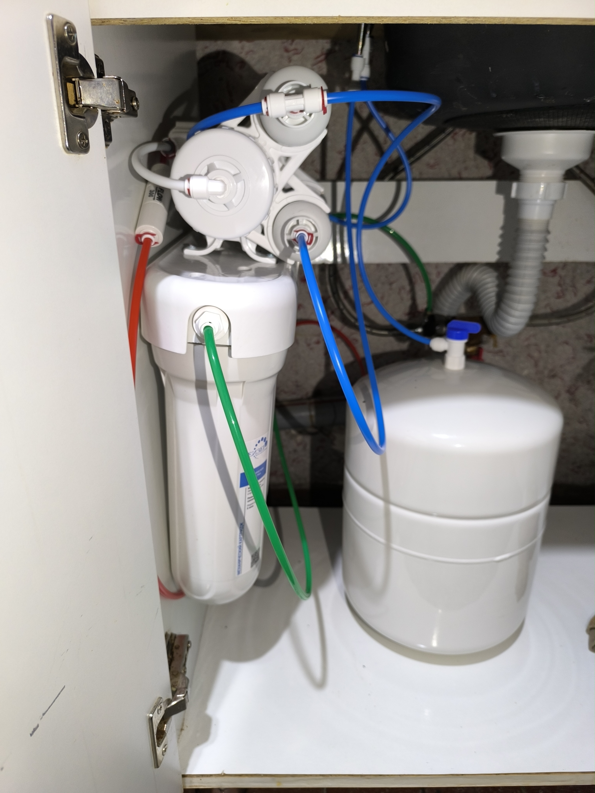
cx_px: 298
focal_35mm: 23
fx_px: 527
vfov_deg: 73.9
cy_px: 396
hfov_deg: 58.9
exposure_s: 1/25
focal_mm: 6.14
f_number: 1.65
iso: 1000
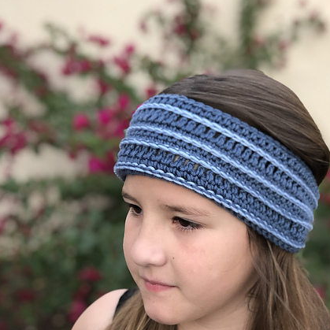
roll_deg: -0.8
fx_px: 830
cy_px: 180
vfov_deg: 22.5
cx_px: 187
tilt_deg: -15.6
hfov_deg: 22.5
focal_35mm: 77
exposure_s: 1/30
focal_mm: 6.6
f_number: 2.8
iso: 40
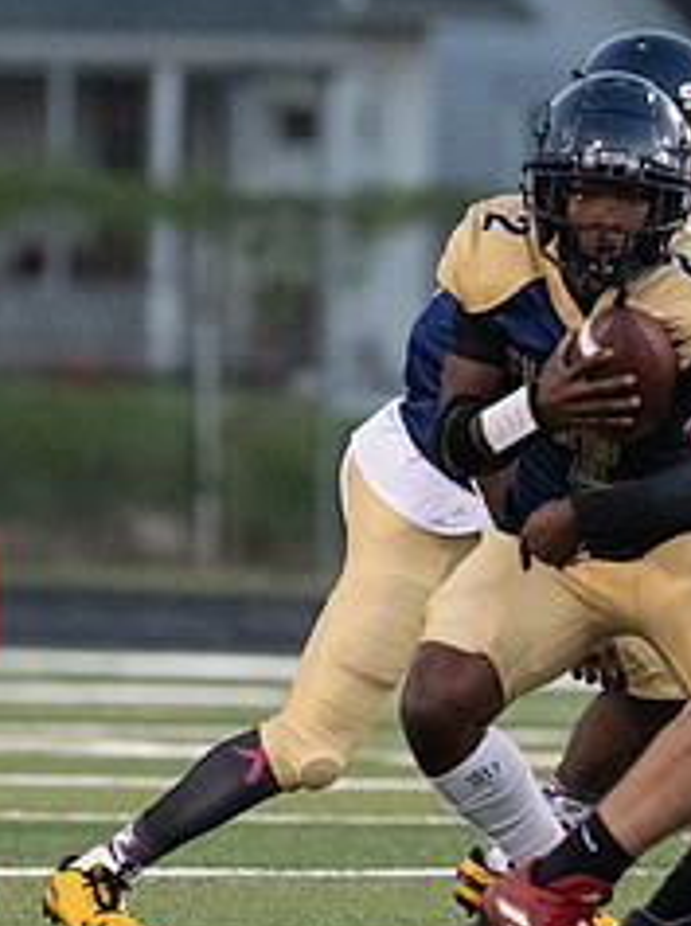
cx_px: 614
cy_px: 338
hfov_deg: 1.6
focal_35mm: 907
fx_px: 24206
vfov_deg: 2.2
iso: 14400
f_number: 4
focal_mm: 300
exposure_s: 1/1600
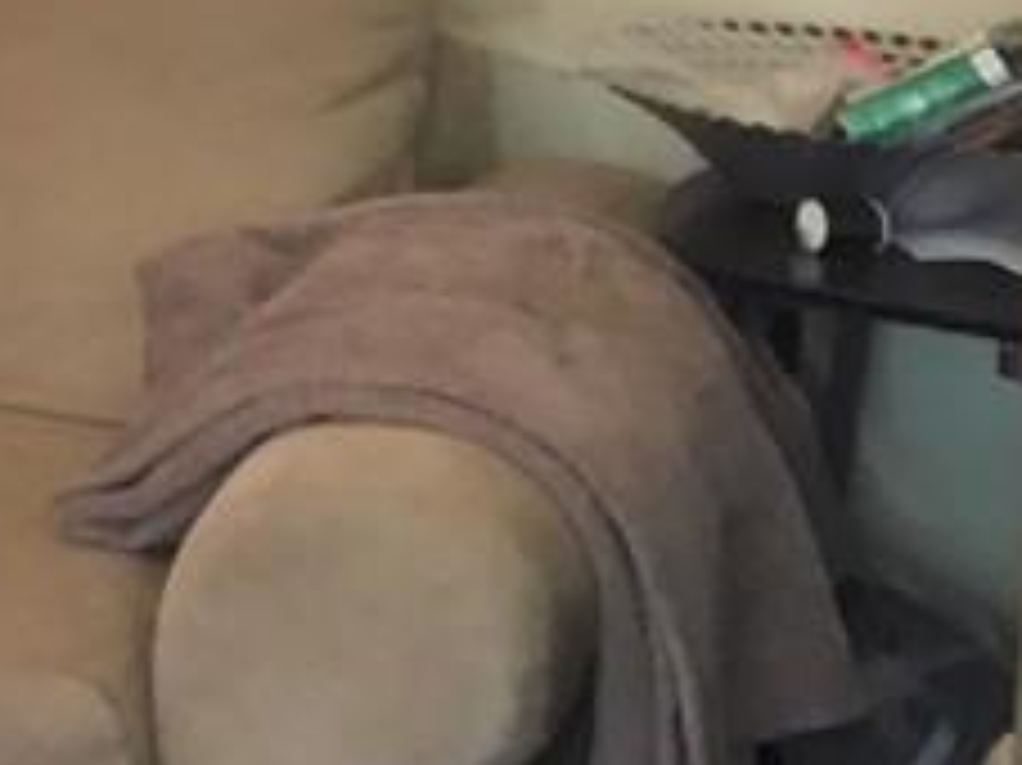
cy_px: -418
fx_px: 3866
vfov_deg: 10.8
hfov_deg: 12.5
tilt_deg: -10.7
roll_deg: -0.8
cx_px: -1243
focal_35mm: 131
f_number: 2.2
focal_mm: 4.15
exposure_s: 1/30
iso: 100
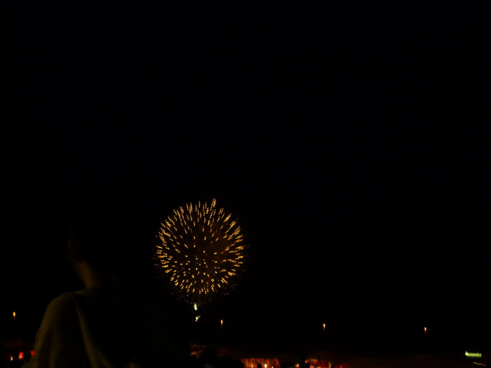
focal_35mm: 64
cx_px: 246
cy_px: 184
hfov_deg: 30.3
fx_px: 908
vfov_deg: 22.9
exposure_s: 1/4
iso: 80
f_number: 4.9
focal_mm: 11.3
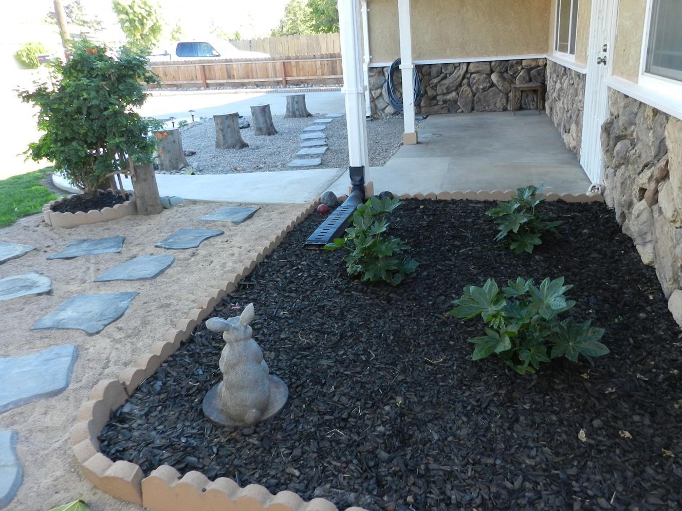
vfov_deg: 52.9
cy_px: 224
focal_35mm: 26
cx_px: 381
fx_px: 512
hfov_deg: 67.1
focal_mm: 4
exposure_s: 1/100
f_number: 3.4
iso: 160
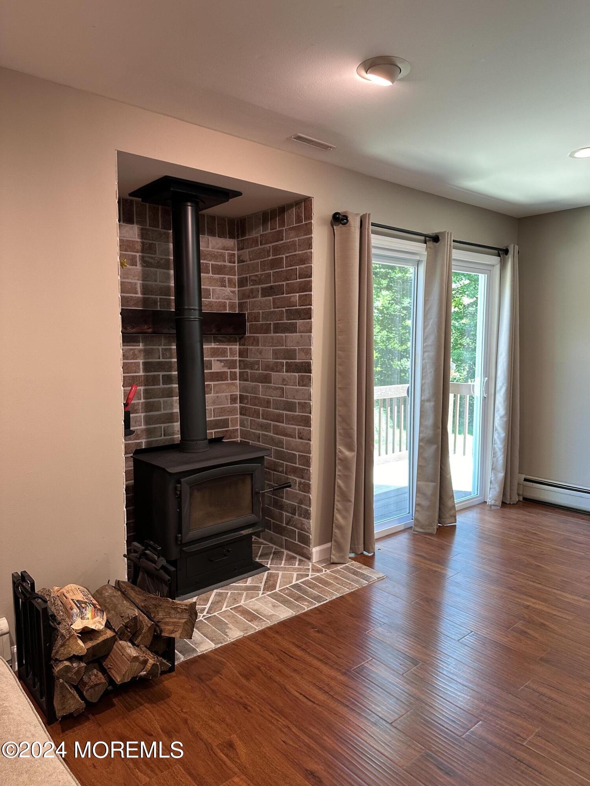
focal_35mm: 24
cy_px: 393
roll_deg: -0.1
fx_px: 545
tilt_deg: -3.9
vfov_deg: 71.6
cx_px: 295
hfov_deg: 56.8
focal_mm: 6.86
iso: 125
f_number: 1.78
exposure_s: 1/60
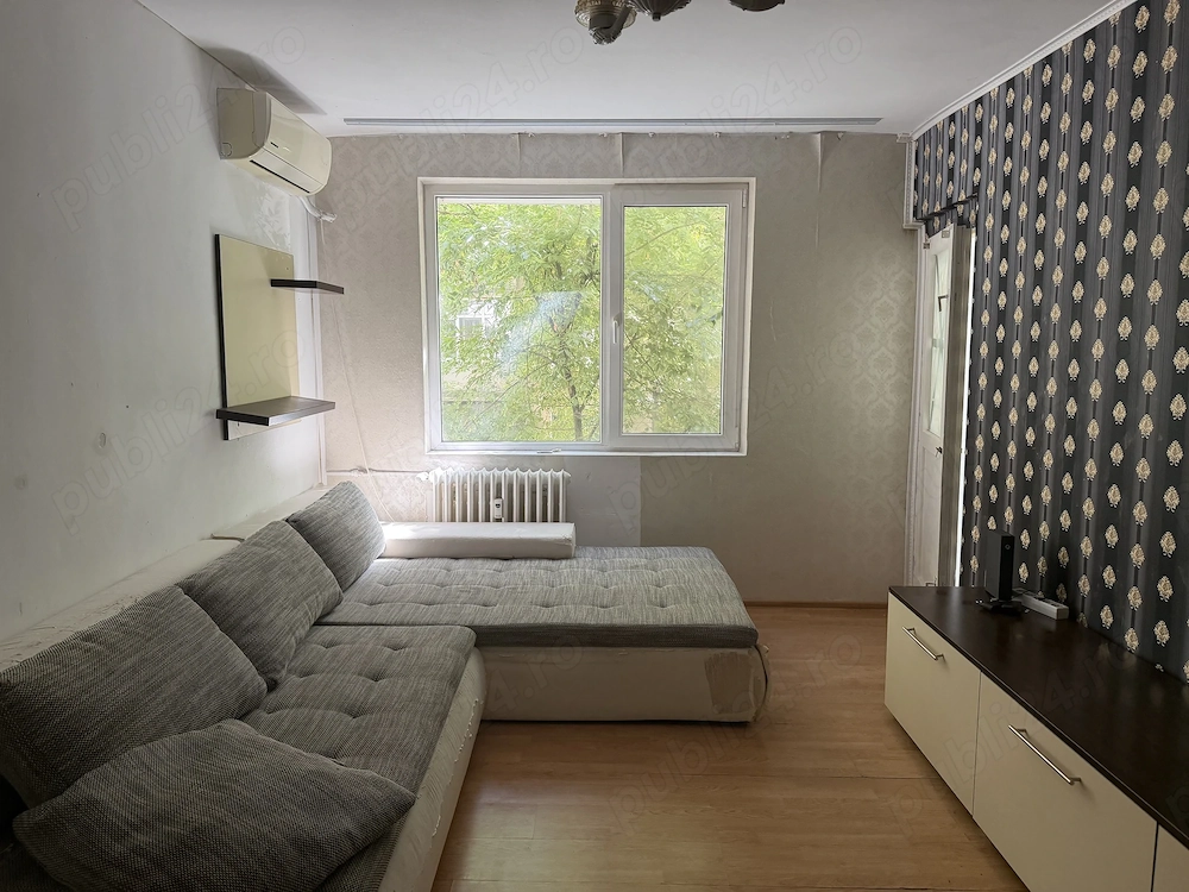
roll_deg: +0.5
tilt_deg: -7.0
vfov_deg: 56.8
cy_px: 446
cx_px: 594
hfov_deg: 71.6
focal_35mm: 24
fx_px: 824
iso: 200
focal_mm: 6.76
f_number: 1.78
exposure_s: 1/63
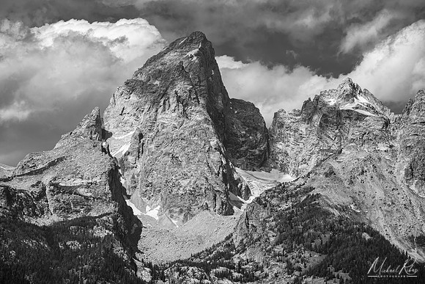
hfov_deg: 10.5
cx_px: 212
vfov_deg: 7.0
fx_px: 2303
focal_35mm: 195
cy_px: 142
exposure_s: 1/750
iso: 200
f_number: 9.5
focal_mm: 195
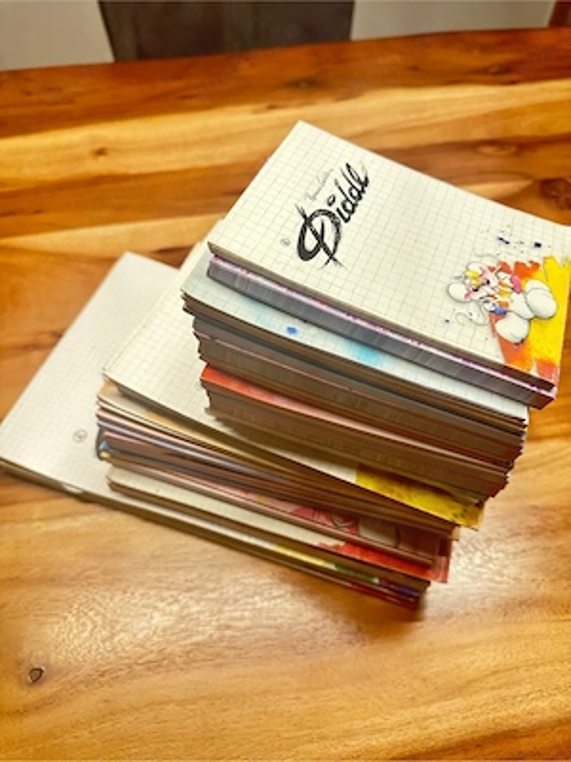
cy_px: 381
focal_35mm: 24
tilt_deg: -53.2
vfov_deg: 71.6
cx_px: 286
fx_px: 528
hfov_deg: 56.8
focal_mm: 6.86
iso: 400
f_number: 1.78
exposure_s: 1/60
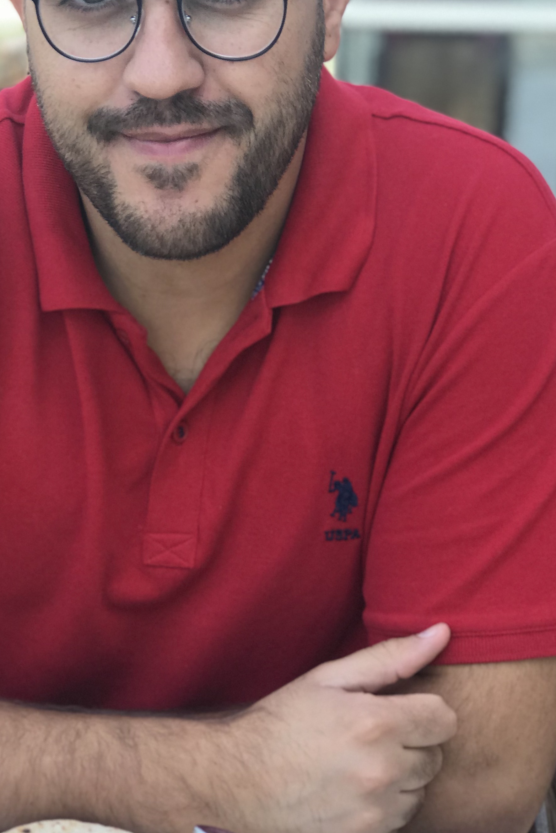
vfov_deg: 22.6
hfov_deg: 15.1
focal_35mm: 90
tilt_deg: -10.0
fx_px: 2085
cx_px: 128
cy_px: 369
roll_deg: -2.1
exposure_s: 1/100
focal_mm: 6.6
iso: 32
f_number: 2.8
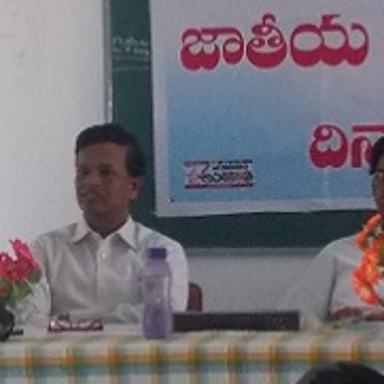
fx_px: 3690
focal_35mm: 294
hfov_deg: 5.9
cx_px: 347
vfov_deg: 6.0
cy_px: 193
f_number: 5.3
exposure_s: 1/80
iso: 500
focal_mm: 11.8
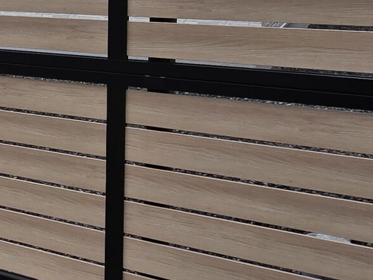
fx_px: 614
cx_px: -58
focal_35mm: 57
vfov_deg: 24.9
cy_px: 27
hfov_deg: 29.7
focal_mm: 2.2
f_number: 2.2
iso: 50
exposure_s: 1/1497
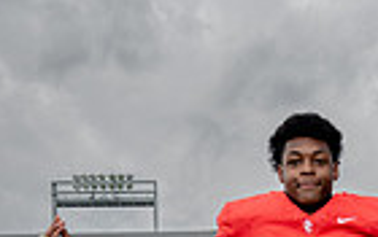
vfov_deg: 12.2
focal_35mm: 85
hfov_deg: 24.0
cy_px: 574
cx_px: 292
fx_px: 877
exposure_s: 1/250
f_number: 5.6
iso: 640
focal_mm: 26
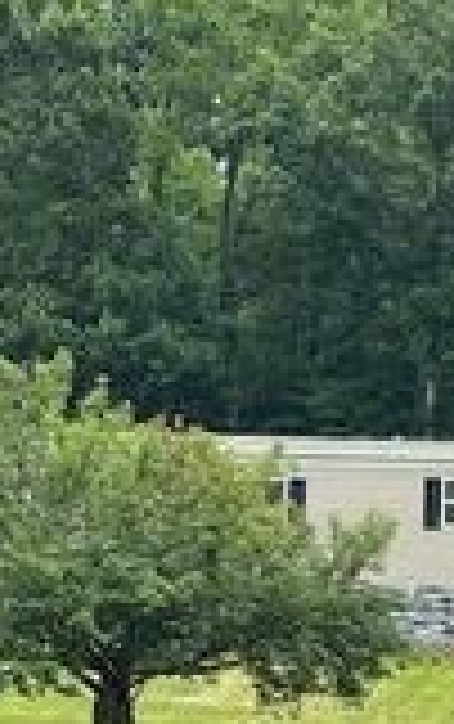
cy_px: 515
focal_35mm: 158
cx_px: 710
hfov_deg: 8.1
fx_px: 3120
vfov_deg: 13.2
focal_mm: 6.76
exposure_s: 1/980
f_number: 1.78
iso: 64
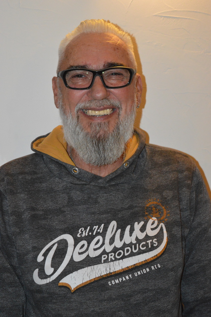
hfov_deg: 16.5
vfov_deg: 24.6
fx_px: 727
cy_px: 158
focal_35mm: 82
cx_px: 106
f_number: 5.6
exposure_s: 1/60
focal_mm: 55
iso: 3200
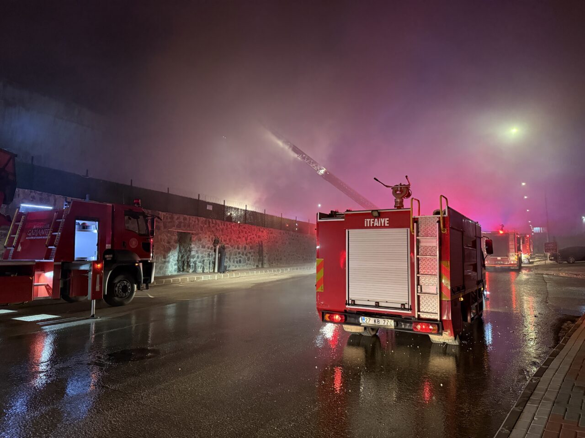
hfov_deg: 71.6
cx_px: 292
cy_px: 219
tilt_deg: +6.6
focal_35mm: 24
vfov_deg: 56.8
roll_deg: -0.5
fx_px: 406
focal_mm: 6.76
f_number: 1.78
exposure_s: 1/36
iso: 1000
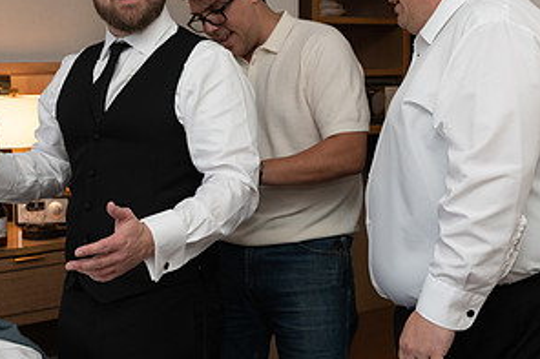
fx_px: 914
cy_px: 90
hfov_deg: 32.9
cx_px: 255
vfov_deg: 22.0
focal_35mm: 61
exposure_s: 1/200
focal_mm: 28
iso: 800
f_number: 4
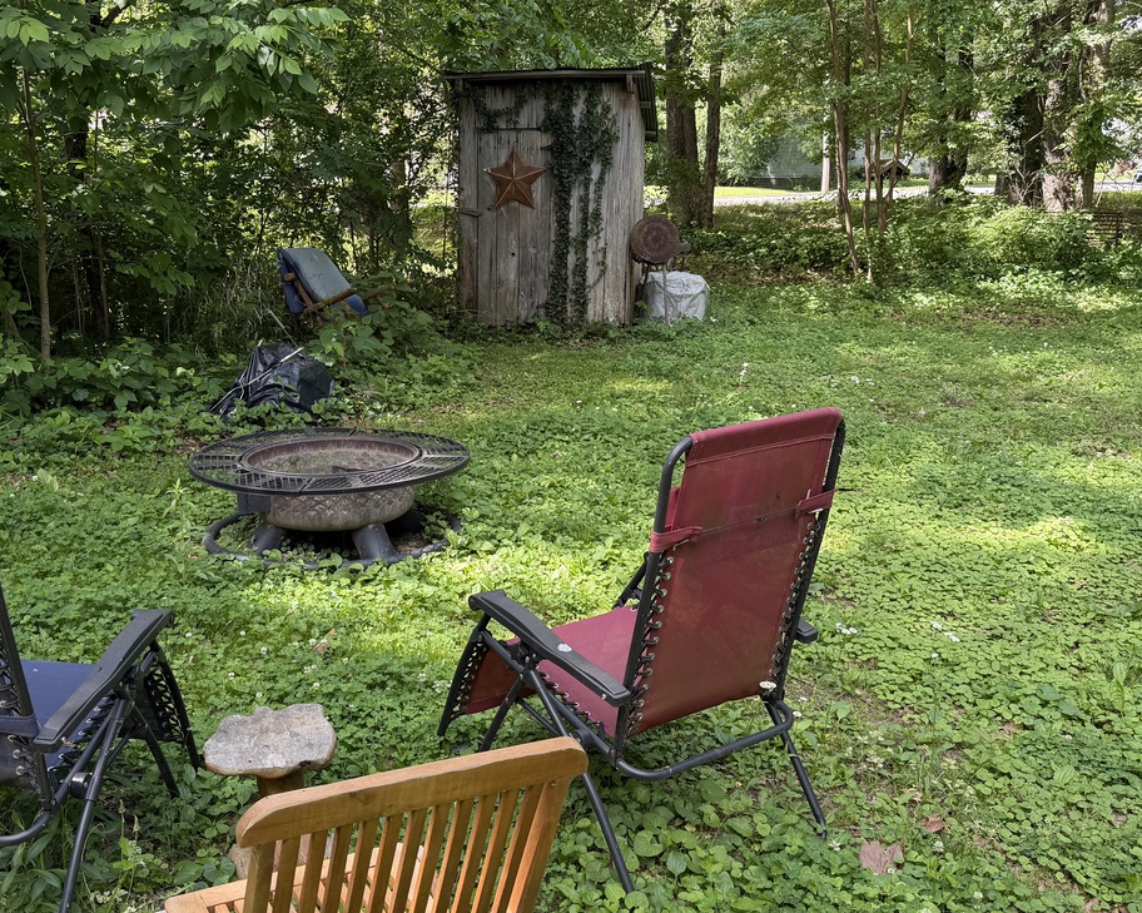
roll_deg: +0.7
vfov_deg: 40.1
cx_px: 478
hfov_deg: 48.9
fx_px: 1250
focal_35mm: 37
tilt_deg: -13.0
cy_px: 471
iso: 80
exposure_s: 1/317
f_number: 1.78
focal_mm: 6.76
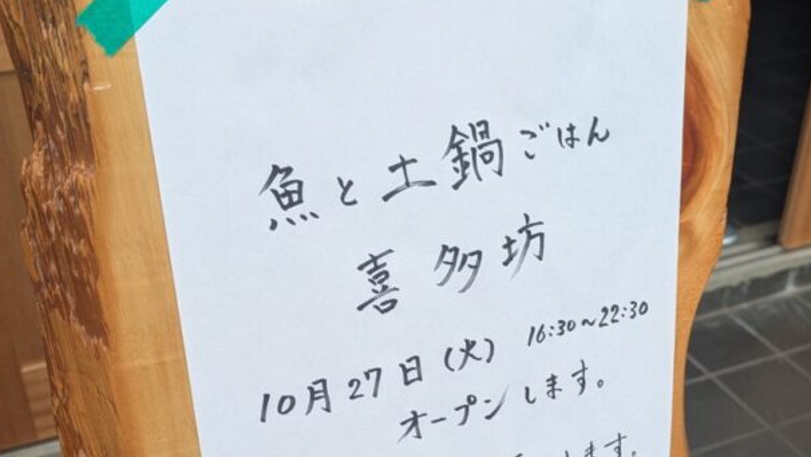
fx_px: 989
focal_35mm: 46
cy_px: 320
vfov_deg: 25.8
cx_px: 439
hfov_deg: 44.5
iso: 77
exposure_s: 1/799
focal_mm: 5.43
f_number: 1.89
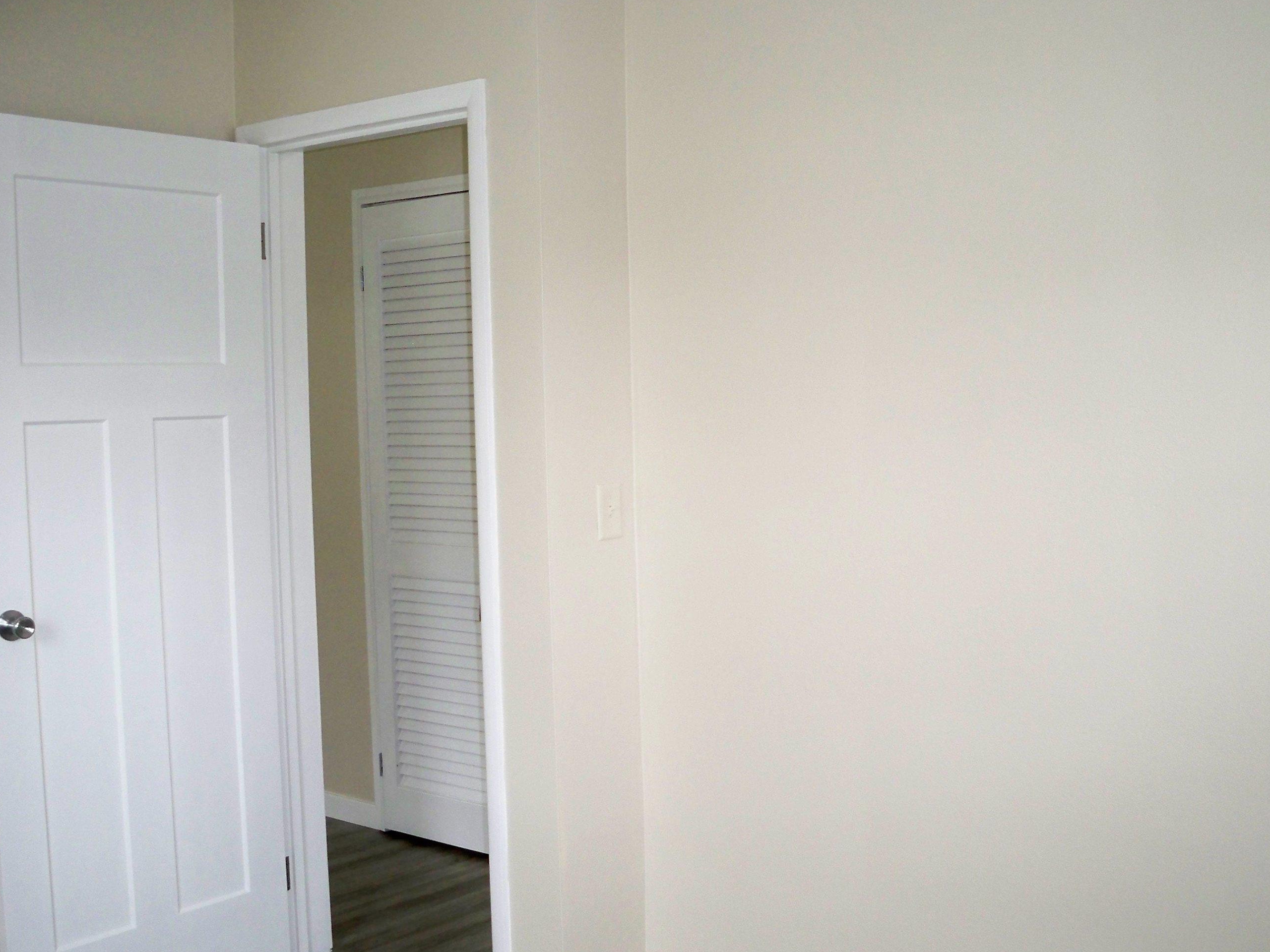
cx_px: 733
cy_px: 534
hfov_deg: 44.7
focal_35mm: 42
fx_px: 1541
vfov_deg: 34.3
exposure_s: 1/80
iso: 250
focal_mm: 6.3
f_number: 3.1
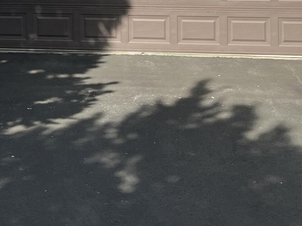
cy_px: -83
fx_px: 811
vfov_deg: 15.0
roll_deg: +0.4
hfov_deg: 20.2
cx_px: -22
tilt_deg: +1.7
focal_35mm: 93
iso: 50
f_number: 1.6
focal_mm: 5.1
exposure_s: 1/2899
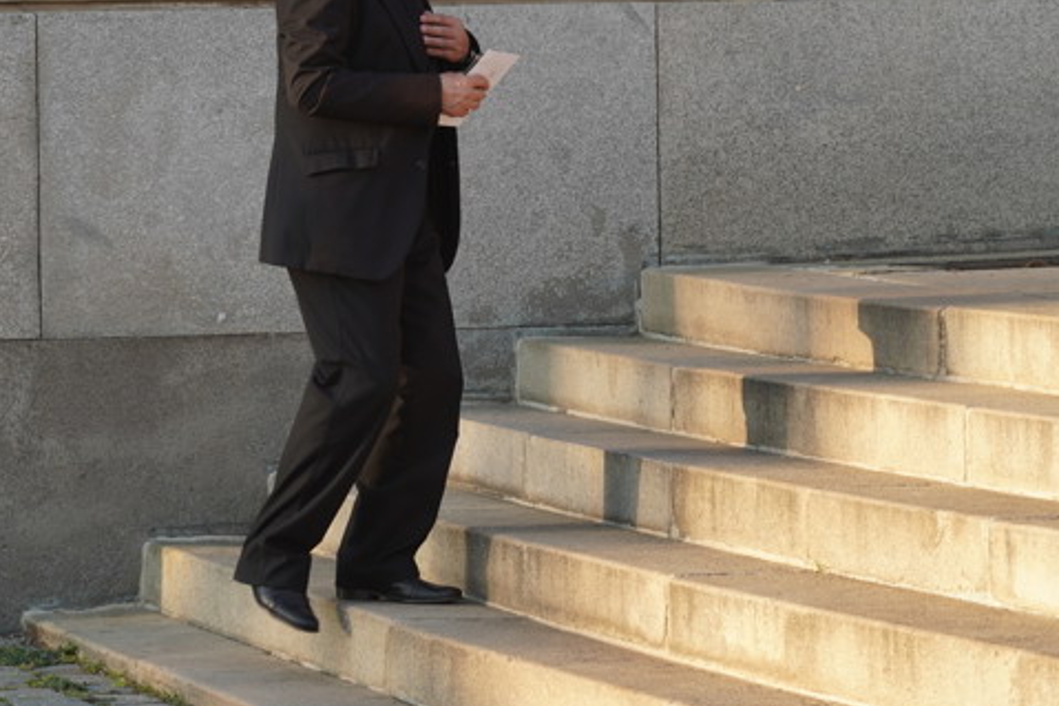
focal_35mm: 248
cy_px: 239
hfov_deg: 8.3
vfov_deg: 5.5
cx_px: 356
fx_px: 7292
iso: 250
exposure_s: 1/160
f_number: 7.1
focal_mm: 172
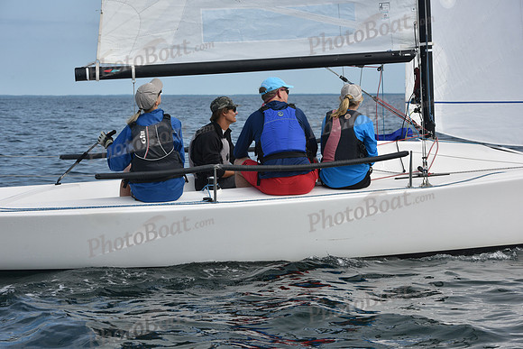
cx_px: 262
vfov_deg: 13.7
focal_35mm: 100
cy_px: 174
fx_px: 1453
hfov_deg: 20.4
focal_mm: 100
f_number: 8
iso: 320
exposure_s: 1/1250
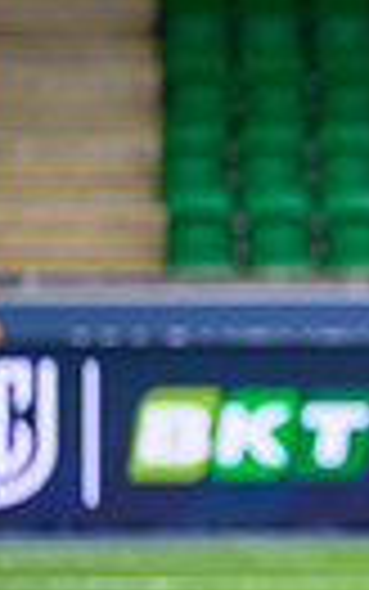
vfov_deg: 2.3
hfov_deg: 1.4
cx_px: 1040
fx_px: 14674
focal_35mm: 913
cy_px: 345
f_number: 3.2
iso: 500
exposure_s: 1/1250
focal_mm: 200
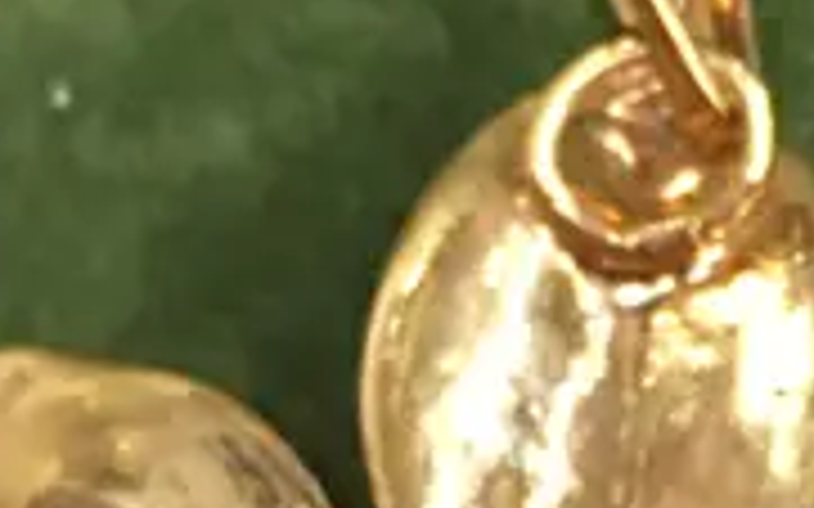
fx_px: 3859
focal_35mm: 174
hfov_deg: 11.9
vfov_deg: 7.5
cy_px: 647
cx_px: 801
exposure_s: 1/10
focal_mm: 4.15
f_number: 2.2
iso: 80
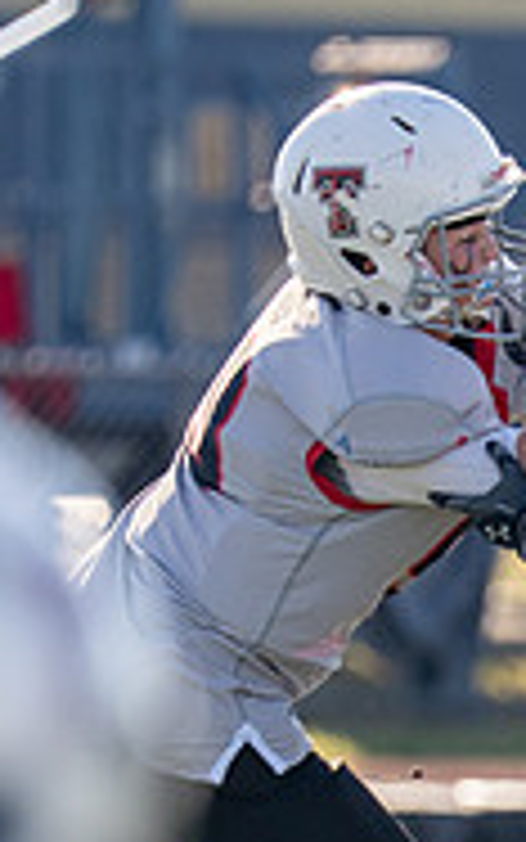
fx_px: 27159
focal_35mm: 1185
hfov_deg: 1.1
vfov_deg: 1.8
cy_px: 976
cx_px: 1385
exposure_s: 1/2500
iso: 160
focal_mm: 191
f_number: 2.8
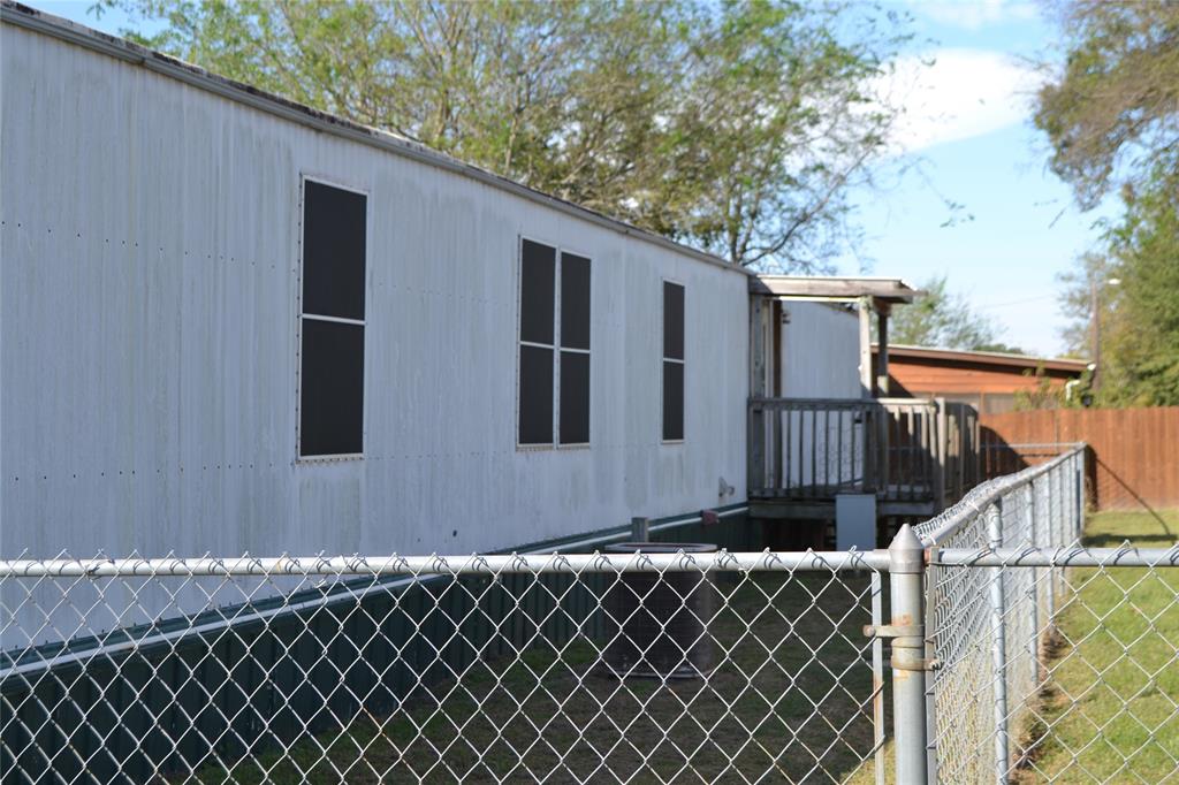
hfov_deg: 36.9
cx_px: 590
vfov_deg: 25.0
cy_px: 392
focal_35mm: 54
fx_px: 1768
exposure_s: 1/200
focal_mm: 36
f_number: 7.1
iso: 100
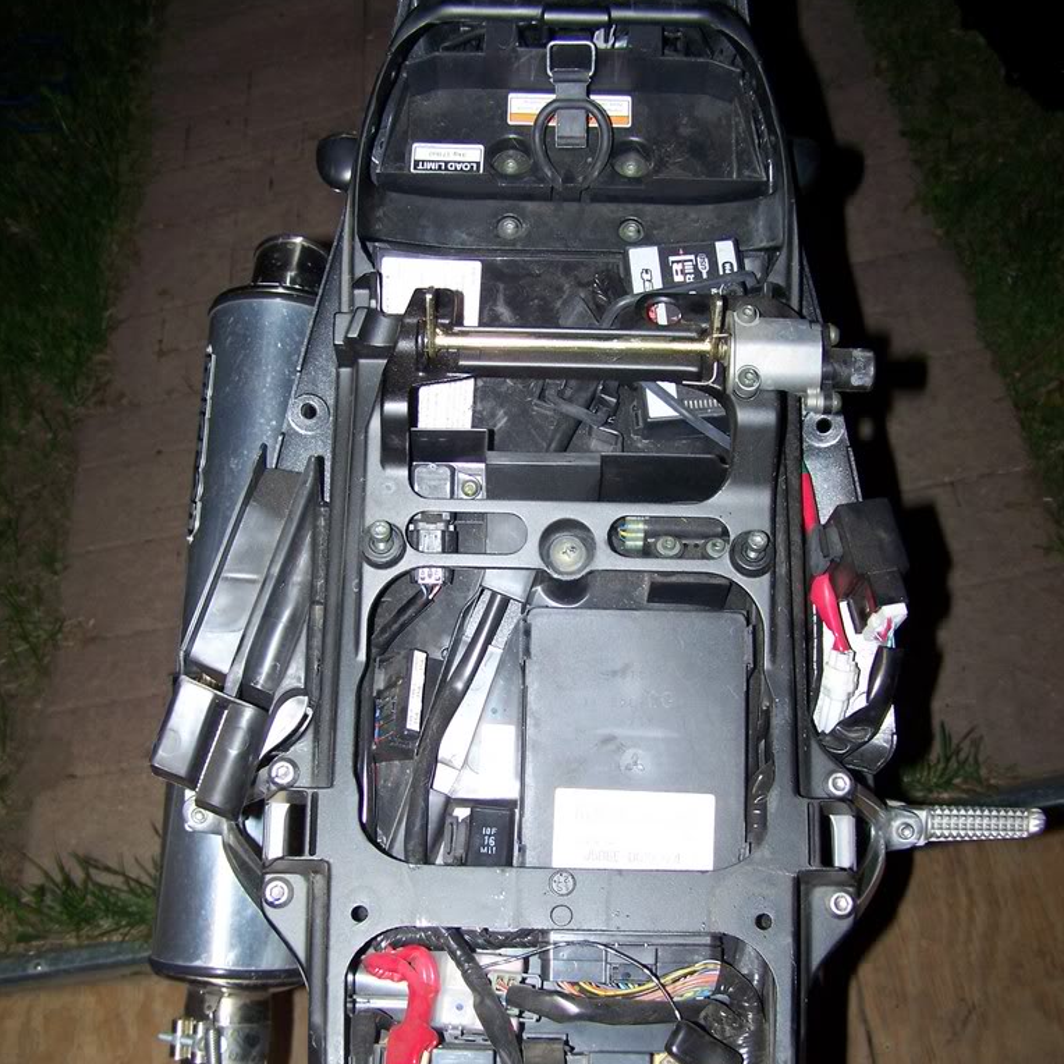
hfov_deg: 37.6
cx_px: 531
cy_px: 585
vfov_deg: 37.5
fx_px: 1565
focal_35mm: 45
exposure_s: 1/60
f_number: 2.8
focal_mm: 6.3
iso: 80
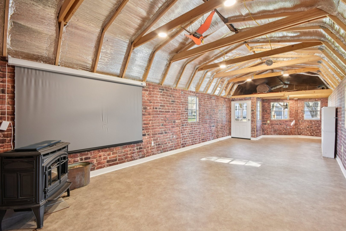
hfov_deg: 100.4
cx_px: 173
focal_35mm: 15
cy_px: 116
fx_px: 144
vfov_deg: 77.3
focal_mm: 10
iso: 500
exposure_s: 1/8
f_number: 8
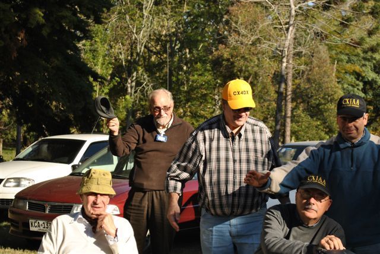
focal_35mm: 82
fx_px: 872
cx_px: 190
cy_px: 127
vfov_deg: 16.6
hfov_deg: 24.6
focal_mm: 55
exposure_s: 1/200
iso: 100
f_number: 7.1
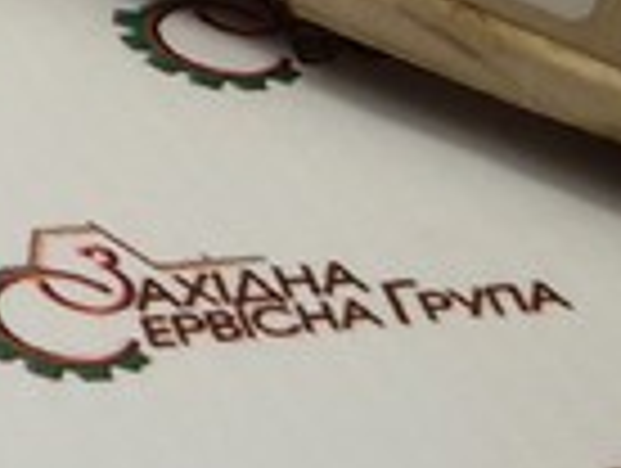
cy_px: -360
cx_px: -1120
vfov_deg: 6.5
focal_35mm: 224
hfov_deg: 7.8
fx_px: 4025
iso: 40
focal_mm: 2.93
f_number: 2.4
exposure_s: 1/100
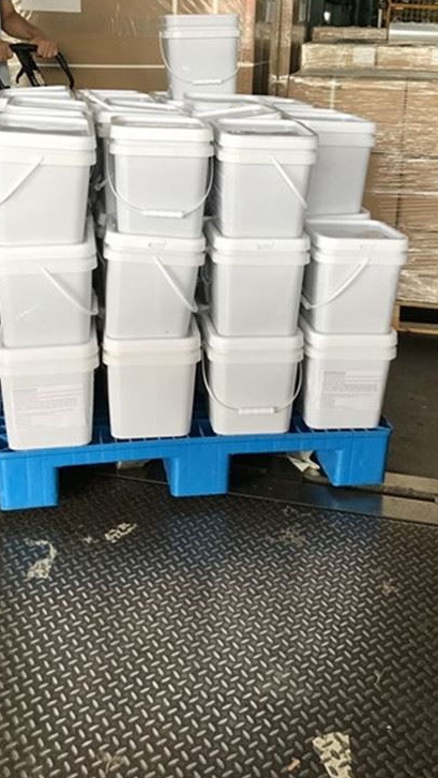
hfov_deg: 28.4
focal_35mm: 42
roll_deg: -1.6
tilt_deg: -14.3
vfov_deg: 47.4
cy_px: 250
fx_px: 866
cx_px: 232
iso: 25
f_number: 1.8
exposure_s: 1/33
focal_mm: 3.99
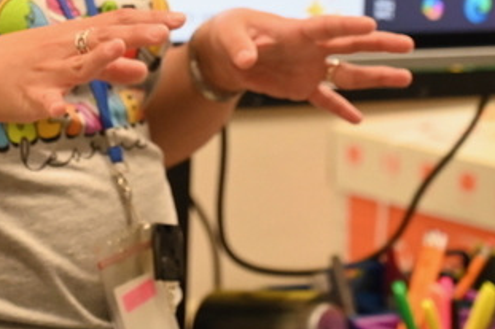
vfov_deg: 6.6
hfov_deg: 10.1
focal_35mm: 204
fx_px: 2803
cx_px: 94
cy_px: -203
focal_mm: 62
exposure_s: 1/125
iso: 2800
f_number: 4
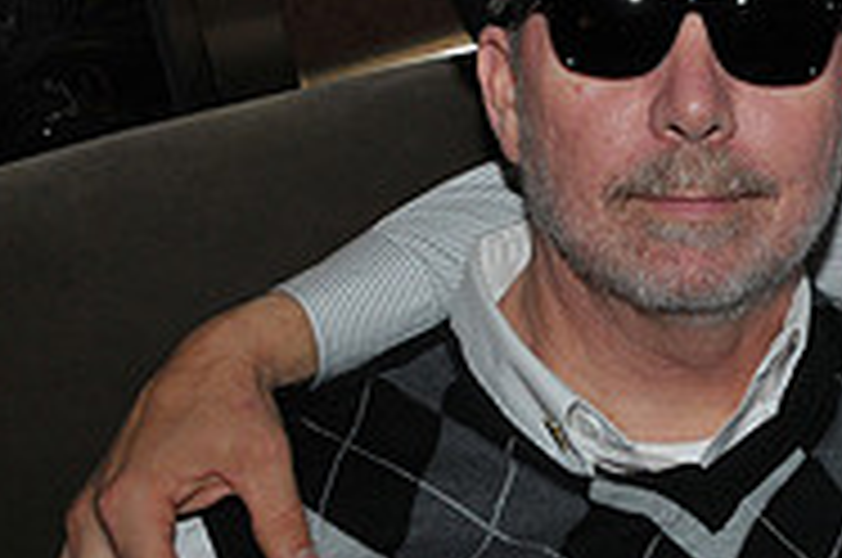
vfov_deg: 10.5
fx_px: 3035
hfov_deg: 14.6
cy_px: 286
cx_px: 1283
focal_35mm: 130
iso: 500
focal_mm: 28
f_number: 5.6
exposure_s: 1/50
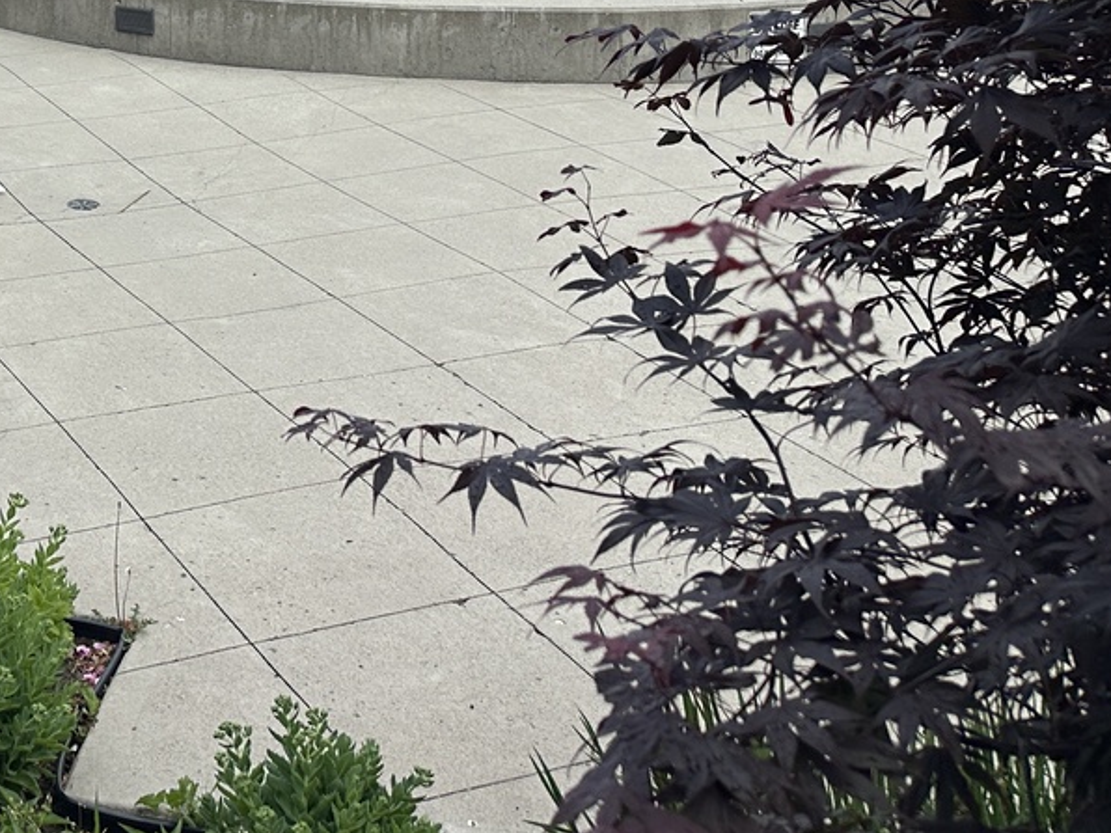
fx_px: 1862
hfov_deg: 30.9
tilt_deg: -8.7
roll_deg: +0.6
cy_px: -129
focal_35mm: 58
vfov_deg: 23.4
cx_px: 6
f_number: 1.78
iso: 80
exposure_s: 1/2809
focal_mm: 6.86
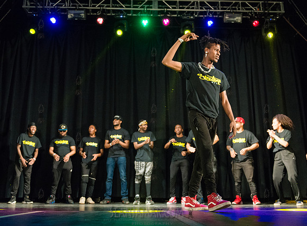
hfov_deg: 49.1
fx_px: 336
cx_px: 151
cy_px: 113
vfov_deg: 37.1
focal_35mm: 38
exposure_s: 1/1000
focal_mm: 35
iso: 4000
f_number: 2.8
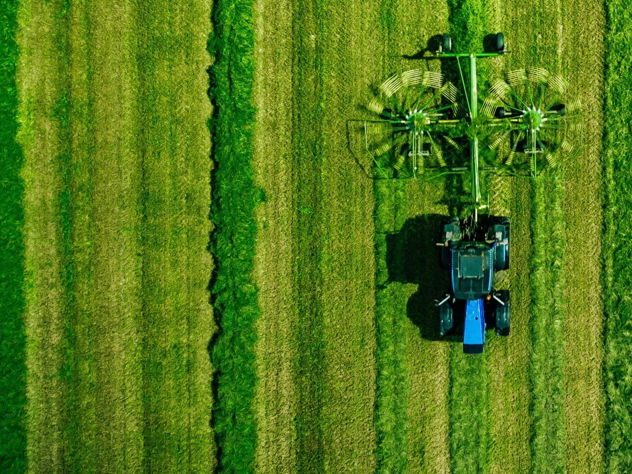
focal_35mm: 39
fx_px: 712
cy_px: 77
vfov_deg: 35.3
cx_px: 524
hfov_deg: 45.0
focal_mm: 3.61
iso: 107
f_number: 2.8
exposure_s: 1/60
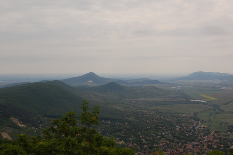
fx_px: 343
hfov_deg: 37.3
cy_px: 79
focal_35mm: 53
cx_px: 85
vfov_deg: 25.5
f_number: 11
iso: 200
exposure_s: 1/500
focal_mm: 26
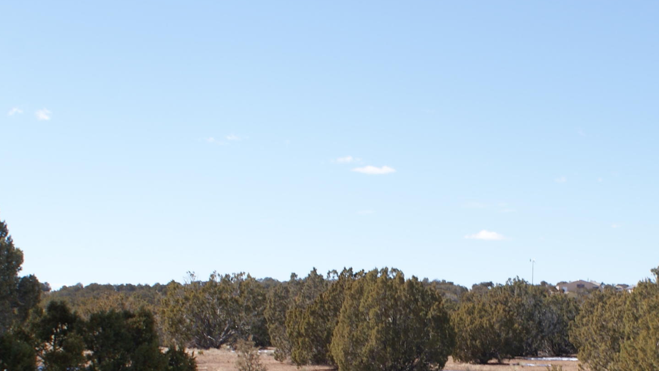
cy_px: 354
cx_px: 492
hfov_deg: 24.7
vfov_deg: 14.0
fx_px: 1485
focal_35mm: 85
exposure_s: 1/80
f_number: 11
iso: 100
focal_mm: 26
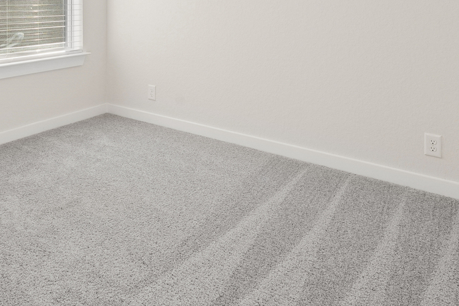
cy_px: 9
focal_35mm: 33
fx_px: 421
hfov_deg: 55.1
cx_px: 128
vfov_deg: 36.4
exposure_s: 1/40
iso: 250
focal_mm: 14
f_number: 10
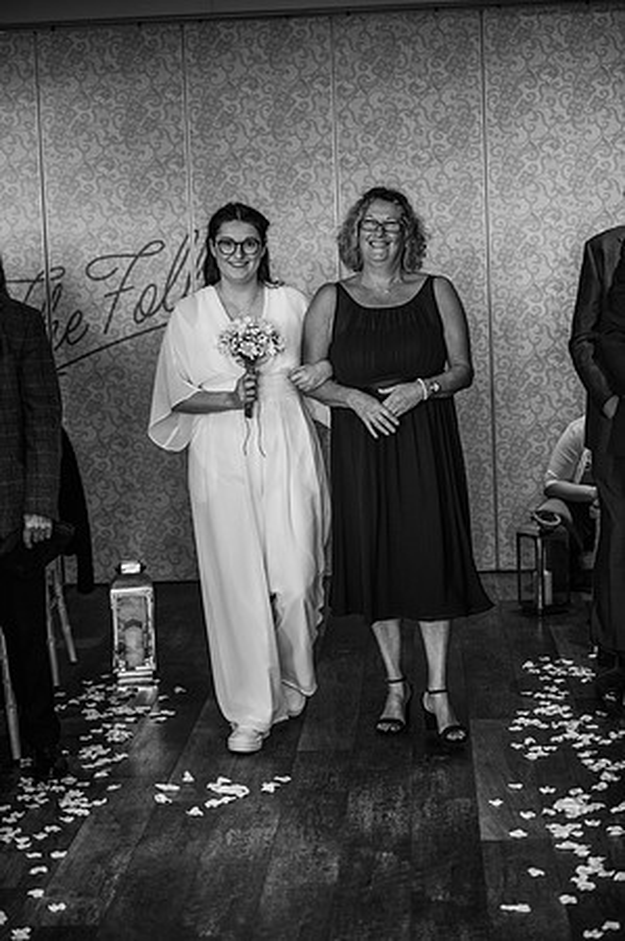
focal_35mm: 70
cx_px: 312
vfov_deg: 28.9
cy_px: 470
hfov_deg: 19.4
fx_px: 1827
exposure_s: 1/200
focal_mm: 70
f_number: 2.8
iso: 1250
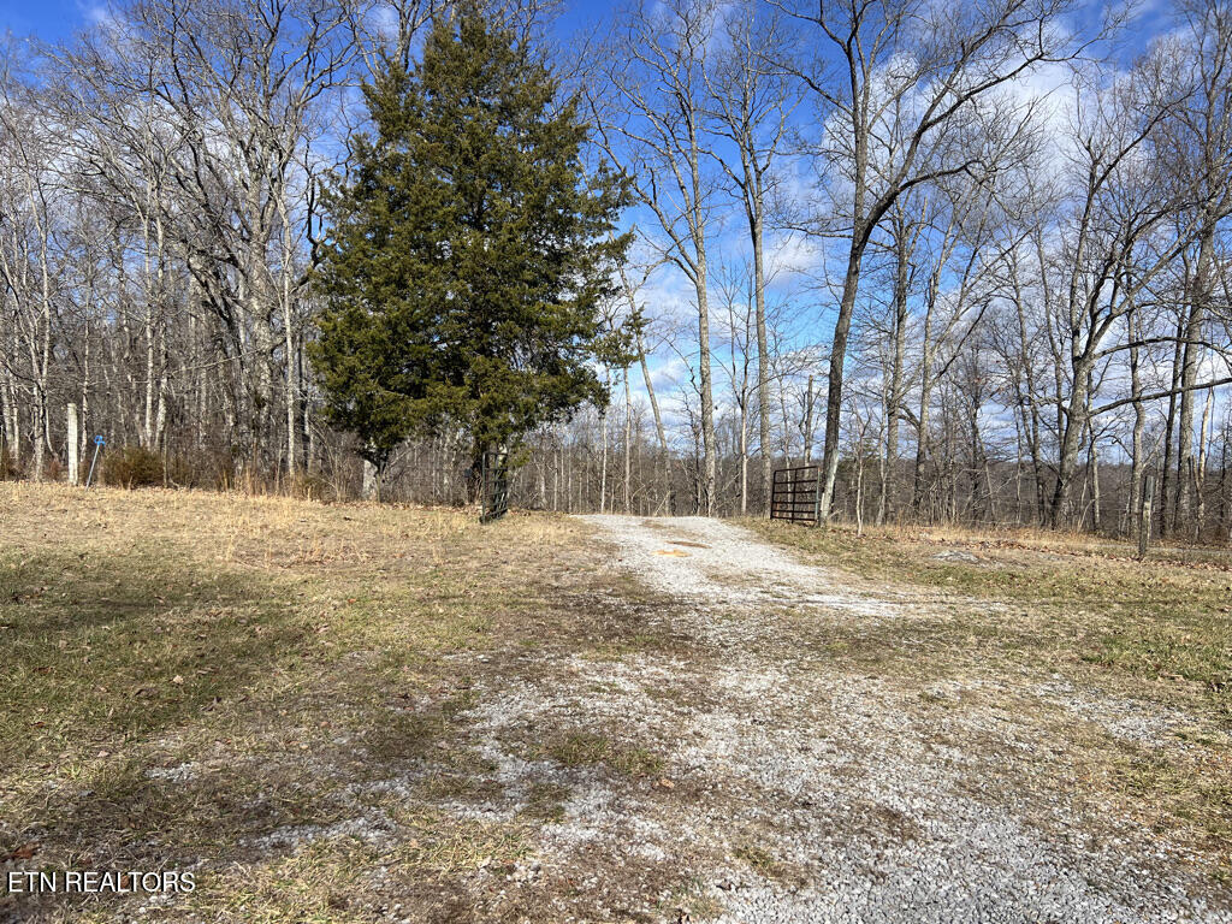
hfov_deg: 67.3
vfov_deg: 53.1
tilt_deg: -0.3
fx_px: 925
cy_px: 462
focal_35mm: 26
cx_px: 616
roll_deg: -0.5
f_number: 1.5
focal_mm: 5.7
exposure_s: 1/4115
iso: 50
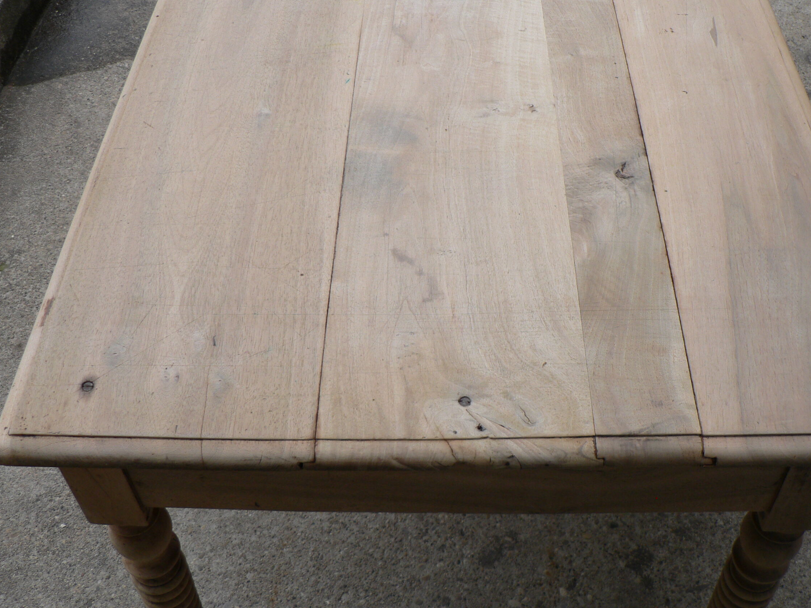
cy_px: 269
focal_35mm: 41
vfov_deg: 35.1
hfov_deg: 45.7
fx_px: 961
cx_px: 451
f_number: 2.8
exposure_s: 1/80
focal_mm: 6
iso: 80
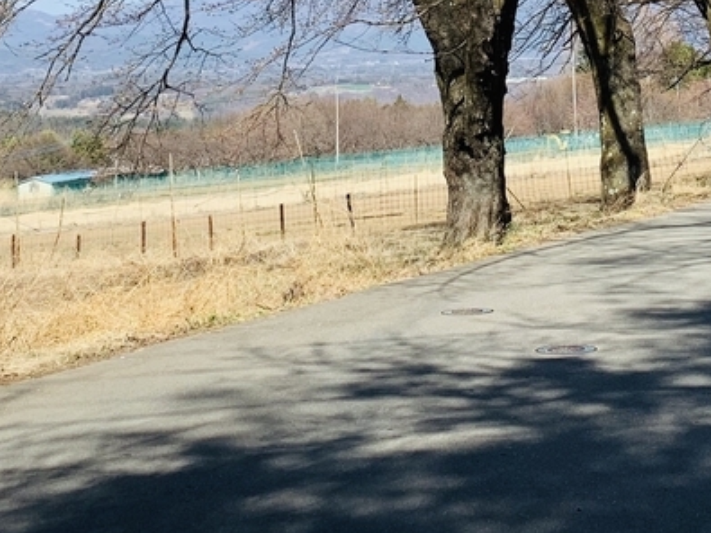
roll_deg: +3.1
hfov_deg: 24.6
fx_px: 1622
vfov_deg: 17.1
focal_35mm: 79
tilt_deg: +11.6
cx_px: 493
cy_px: -232
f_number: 1.8
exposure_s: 1/1560
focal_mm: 4.25
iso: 25
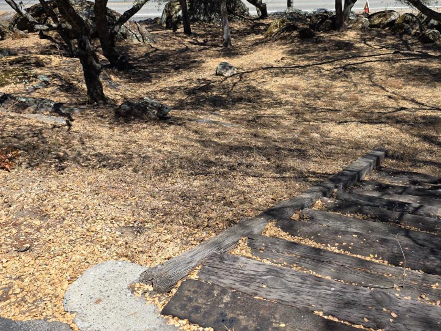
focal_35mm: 41
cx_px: 250
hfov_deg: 45.7
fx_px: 522
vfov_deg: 34.8
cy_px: 106
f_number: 1.7
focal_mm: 6.3
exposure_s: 1/4237
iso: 80
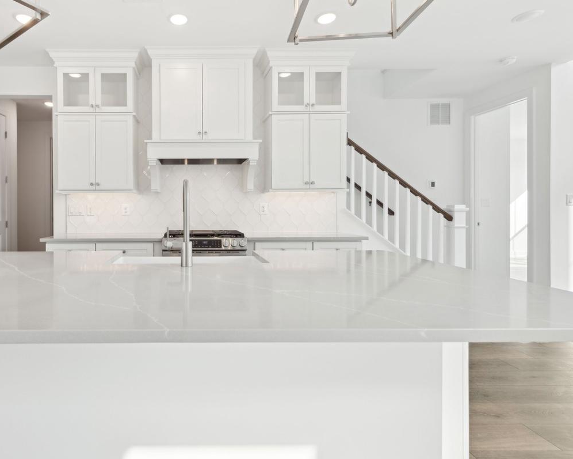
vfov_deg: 70.8
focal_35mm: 19
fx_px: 322
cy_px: 221
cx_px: 197
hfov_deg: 80.9
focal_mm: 14
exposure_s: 1/15
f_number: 8
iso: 64
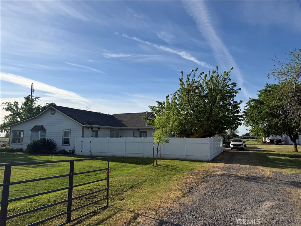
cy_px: 113
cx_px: 150
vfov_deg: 56.8
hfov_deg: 71.6
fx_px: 209
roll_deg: -0.5
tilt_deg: +6.4
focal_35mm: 24
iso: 80
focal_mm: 6.76
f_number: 1.78
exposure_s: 1/6173
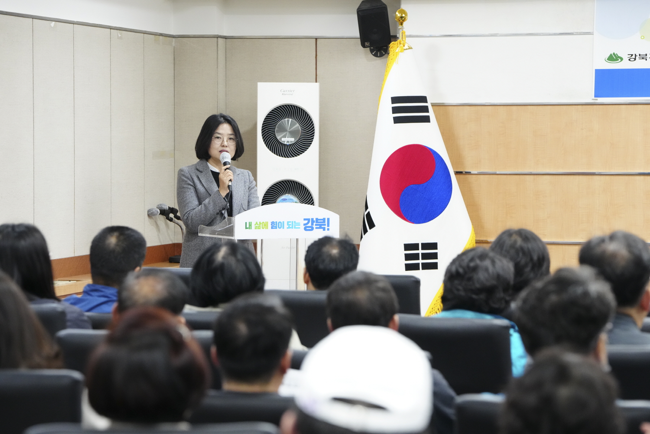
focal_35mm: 144
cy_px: 217
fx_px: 2600
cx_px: 325
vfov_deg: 9.5
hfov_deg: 14.3
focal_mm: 144
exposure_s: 1/160
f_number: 5.6
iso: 6400
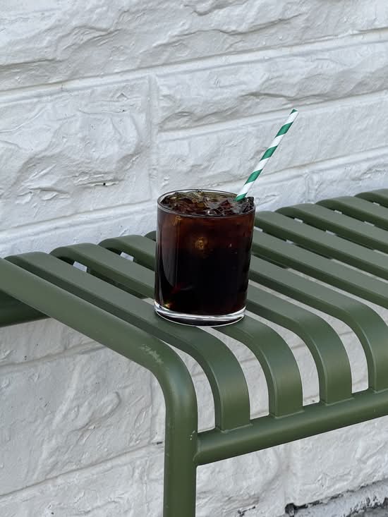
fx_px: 1793
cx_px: 194
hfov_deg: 12.4
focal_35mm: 120
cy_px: 258
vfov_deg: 16.4
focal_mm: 15.66
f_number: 2.8
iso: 50
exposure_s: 1/286
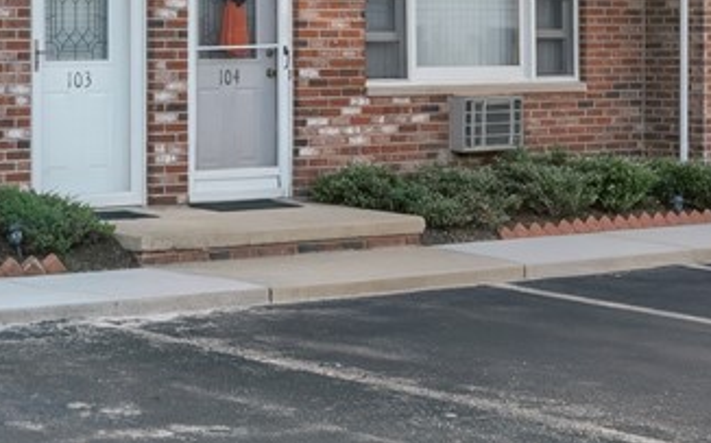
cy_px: -231
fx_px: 1974
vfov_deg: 12.2
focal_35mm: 102
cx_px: 122
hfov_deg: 20.1
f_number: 14
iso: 400
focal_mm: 20
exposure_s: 1/100
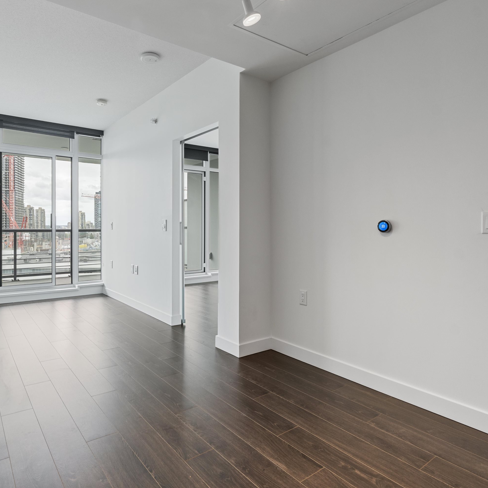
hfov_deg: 69.7
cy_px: 240
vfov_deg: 70.5
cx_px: 194
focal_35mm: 22
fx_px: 345
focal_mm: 11
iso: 100
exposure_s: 1/2.5
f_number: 11
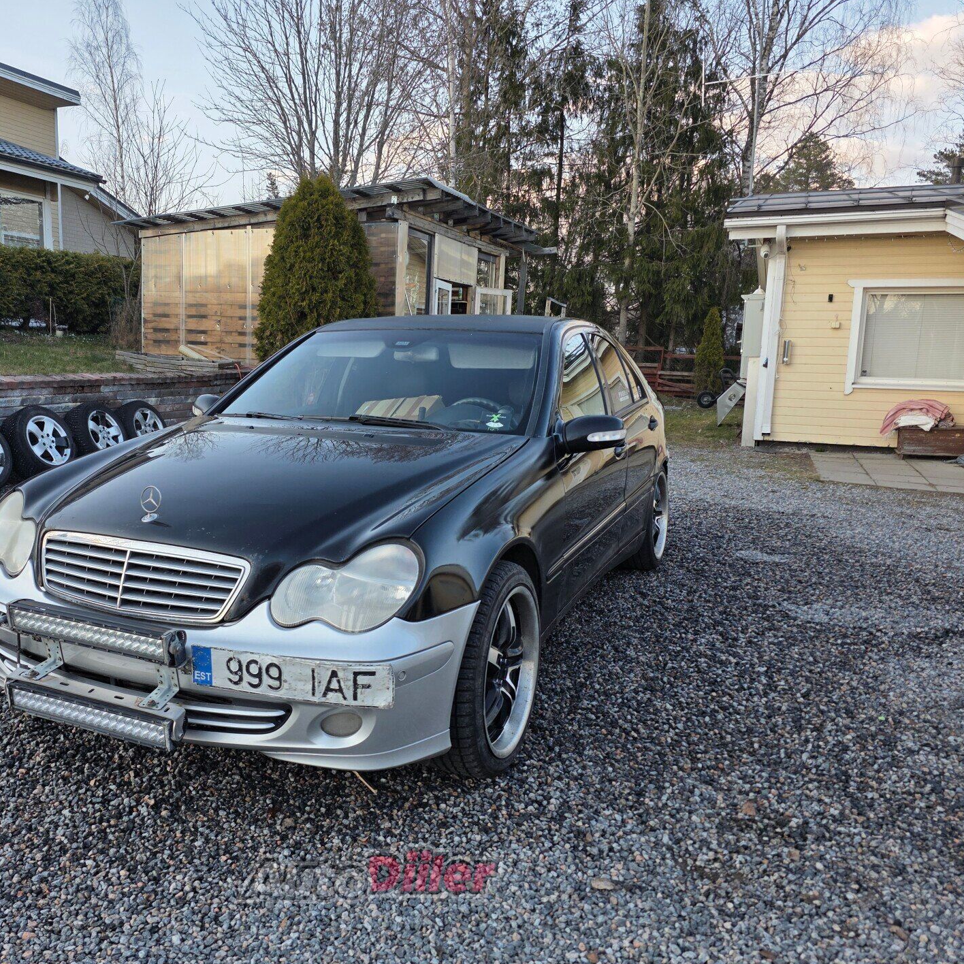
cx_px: 369
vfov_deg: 57.3
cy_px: 474
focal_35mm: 28
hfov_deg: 56.7
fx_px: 882
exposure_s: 1/359
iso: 32
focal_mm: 6.3
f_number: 1.7
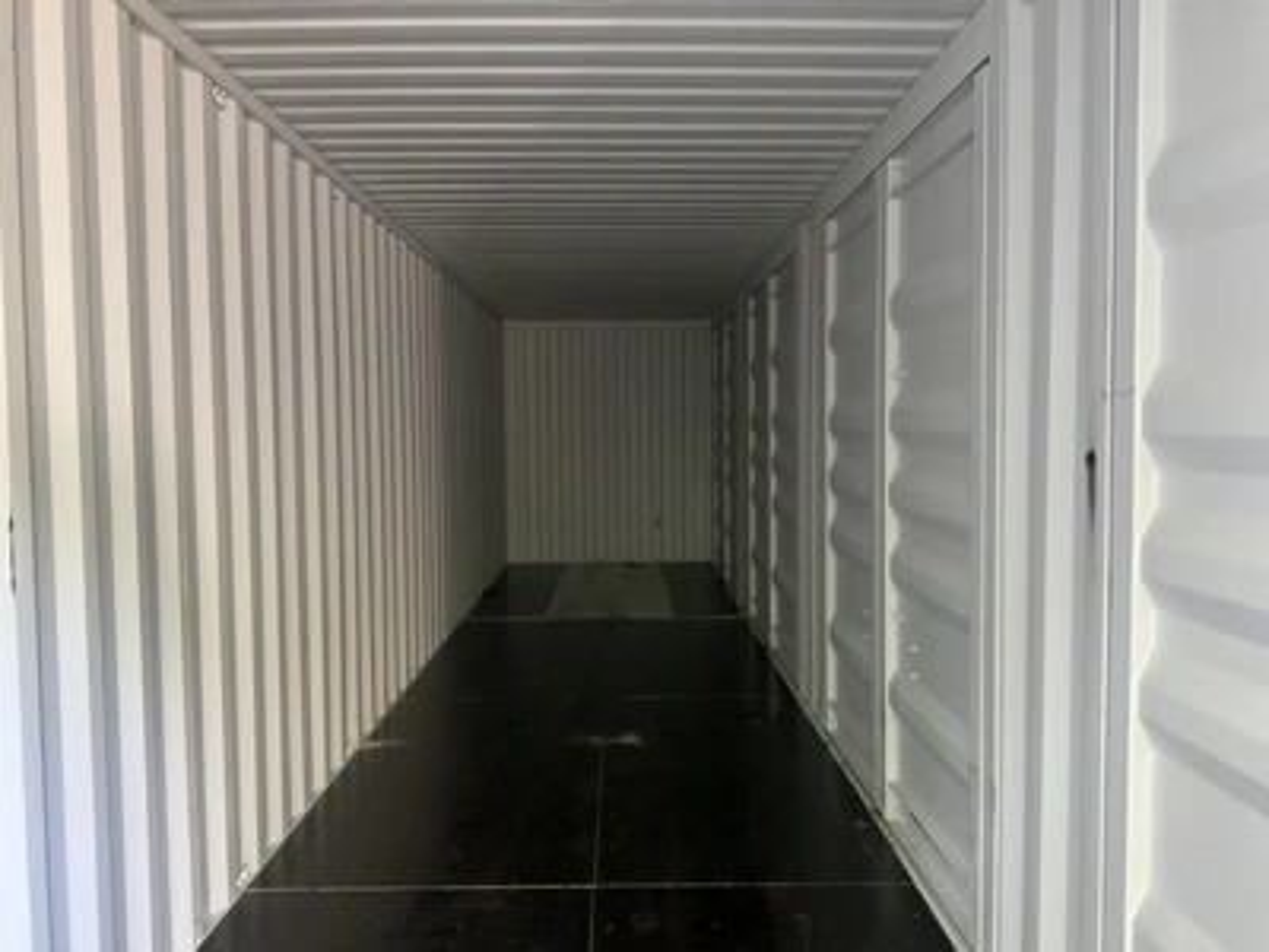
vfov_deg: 48.2
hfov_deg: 61.7
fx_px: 1063
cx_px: 634
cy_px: 476
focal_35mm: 29
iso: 400
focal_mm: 3
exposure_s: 1/30
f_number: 1.8
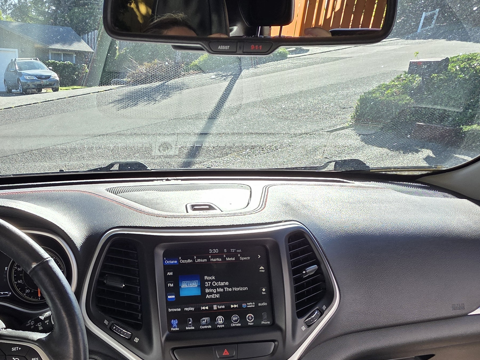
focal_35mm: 29
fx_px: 402
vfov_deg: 46.6
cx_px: 149
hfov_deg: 59.8
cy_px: 267
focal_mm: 2.2
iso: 40
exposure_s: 1/435
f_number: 1.9
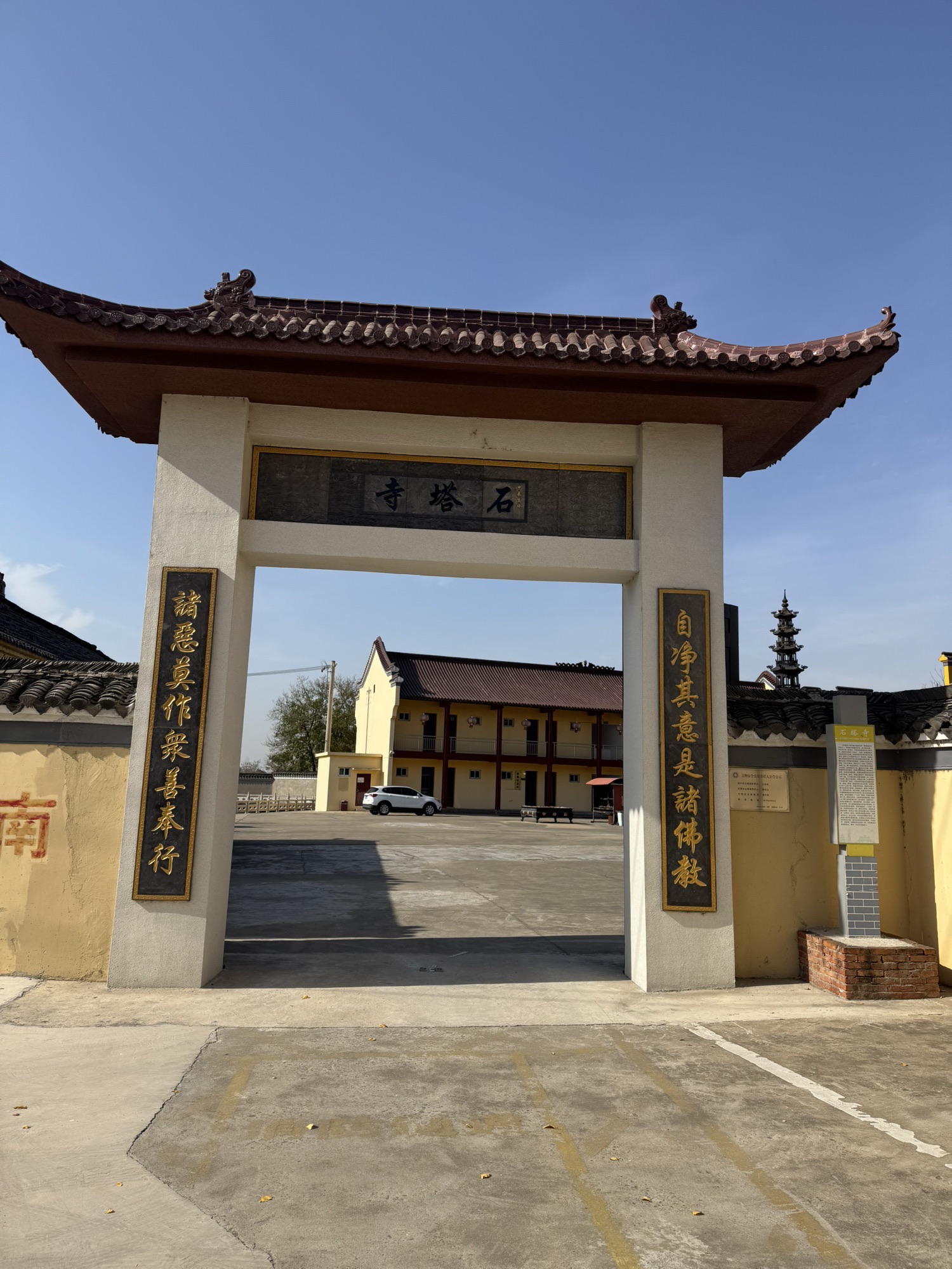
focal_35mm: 24
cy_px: 634
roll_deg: -2.1
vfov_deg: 71.6
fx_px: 880
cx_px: 476
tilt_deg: +10.9
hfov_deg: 56.8
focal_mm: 6.76
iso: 80
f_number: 1.78
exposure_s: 1/6410
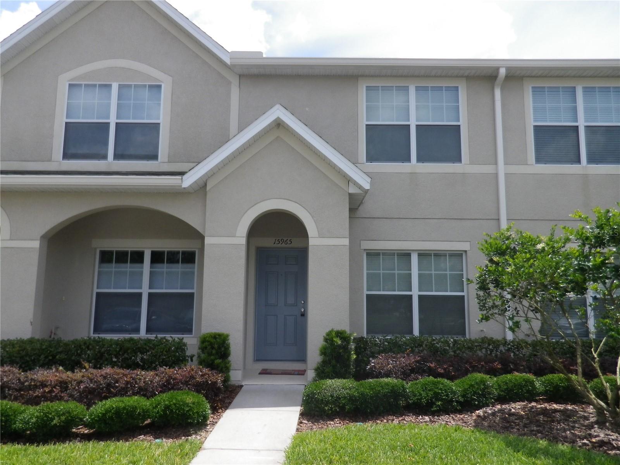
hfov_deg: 69.4
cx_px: 310
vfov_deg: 54.9
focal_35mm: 25
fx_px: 448
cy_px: 232
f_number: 3.5
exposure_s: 1/800
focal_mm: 4.5
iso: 100
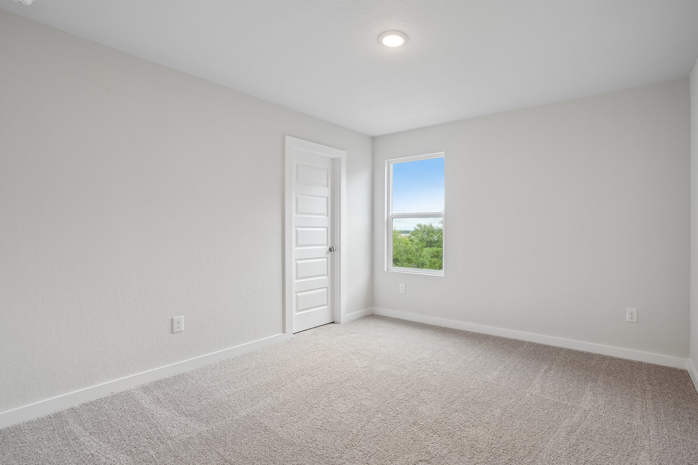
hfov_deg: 96.7
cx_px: 349
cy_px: 232
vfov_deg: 73.7
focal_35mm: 16
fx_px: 310
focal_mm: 16
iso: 400
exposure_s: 1/30
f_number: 8
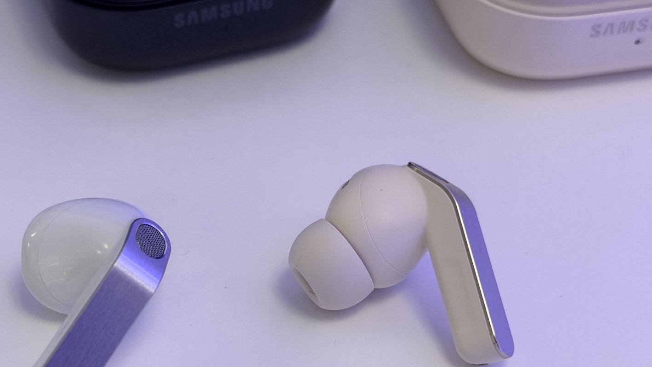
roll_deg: +0.8
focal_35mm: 70
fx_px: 1210
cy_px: 210
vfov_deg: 17.2
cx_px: 257
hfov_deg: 30.1
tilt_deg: -42.7
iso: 80
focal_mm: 6.76
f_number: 1.78
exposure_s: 1/100
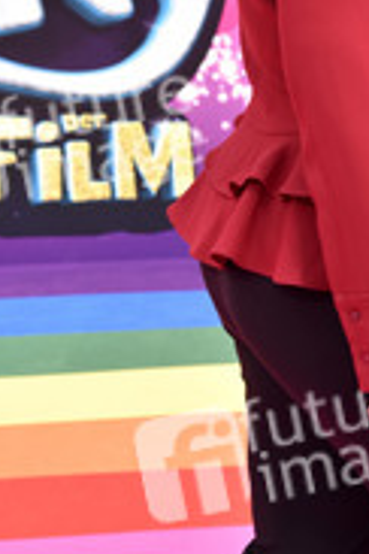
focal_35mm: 142
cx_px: 378
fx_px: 2183
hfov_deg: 9.6
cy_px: -3
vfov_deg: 14.2
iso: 560
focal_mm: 65
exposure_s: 1/200
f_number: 8
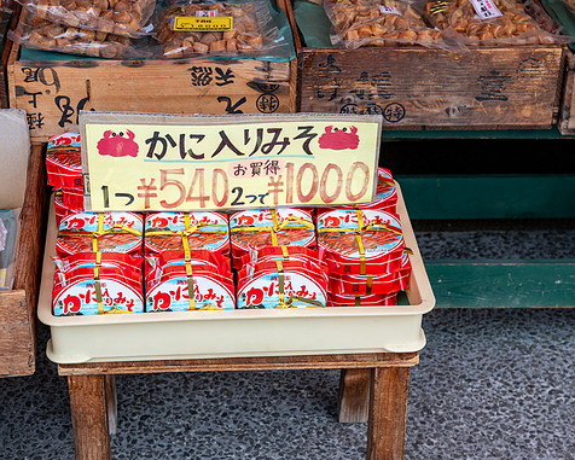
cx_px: 226
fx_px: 1362
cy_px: 231
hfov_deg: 23.8
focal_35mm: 80
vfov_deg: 19.2
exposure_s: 1/160
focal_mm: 70
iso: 180
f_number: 8
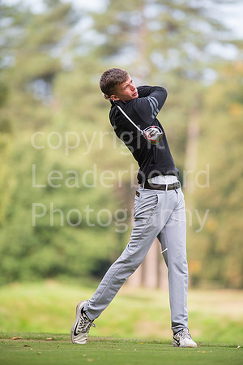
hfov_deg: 4.6
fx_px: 3037
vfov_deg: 6.9
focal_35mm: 300
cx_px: 122
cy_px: 182
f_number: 4
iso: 640
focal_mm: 300
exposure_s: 1/1600
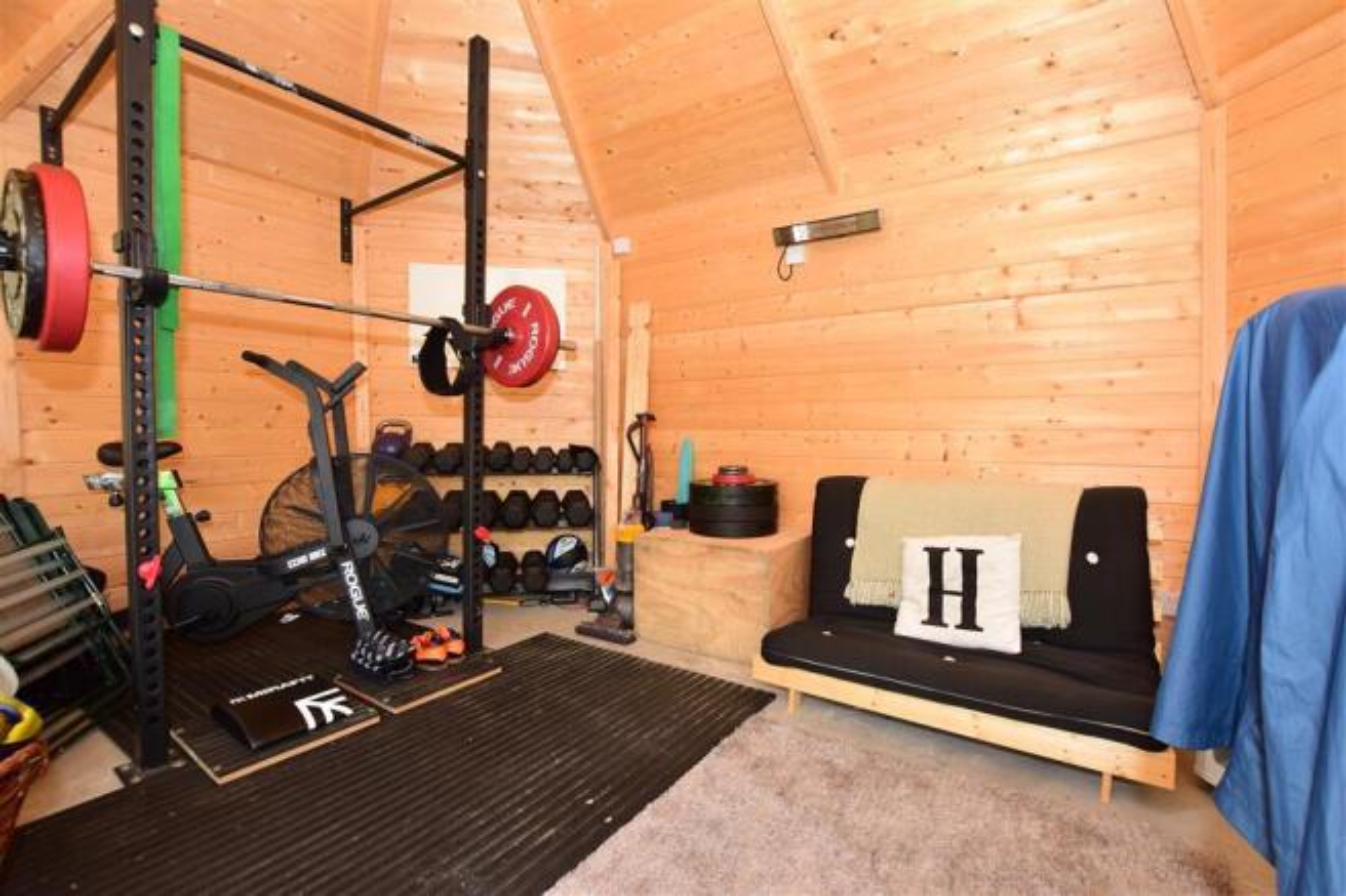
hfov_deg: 100.4
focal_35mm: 15
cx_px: 673
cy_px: 448
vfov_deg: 77.3
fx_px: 561
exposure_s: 1/60
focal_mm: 10
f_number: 8
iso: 400
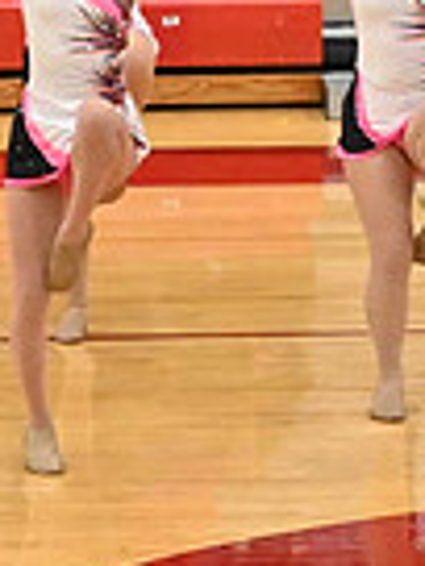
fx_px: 7039
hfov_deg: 3.4
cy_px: 160
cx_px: 1129
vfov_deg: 4.6
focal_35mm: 430
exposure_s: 1/320
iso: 8000
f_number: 4
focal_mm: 70
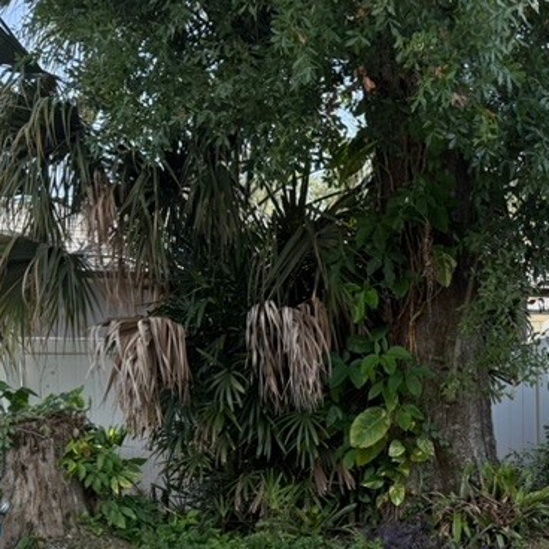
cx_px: 540
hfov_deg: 27.5
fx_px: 1059
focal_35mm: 59
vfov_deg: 28.1
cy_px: 477
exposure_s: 1/920
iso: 100
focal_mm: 6.76
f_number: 1.78
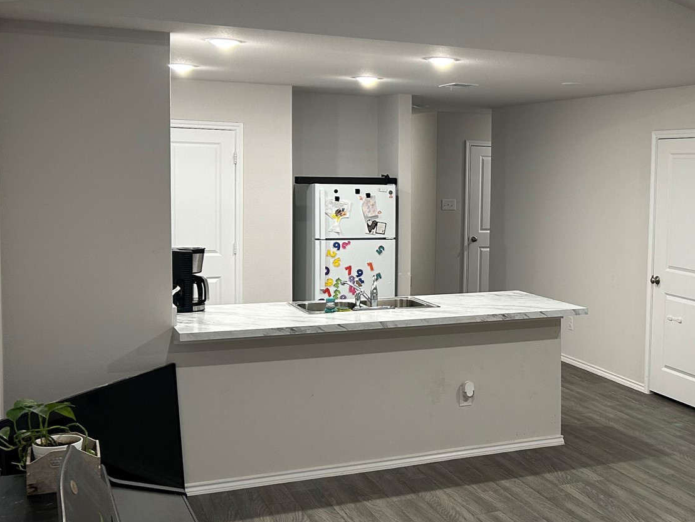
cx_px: 555
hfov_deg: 38.2
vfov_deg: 30.3
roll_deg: -0.9
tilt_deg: -4.9
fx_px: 964
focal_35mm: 48
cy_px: 244
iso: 100
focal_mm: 5.7
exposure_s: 1/60
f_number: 1.5
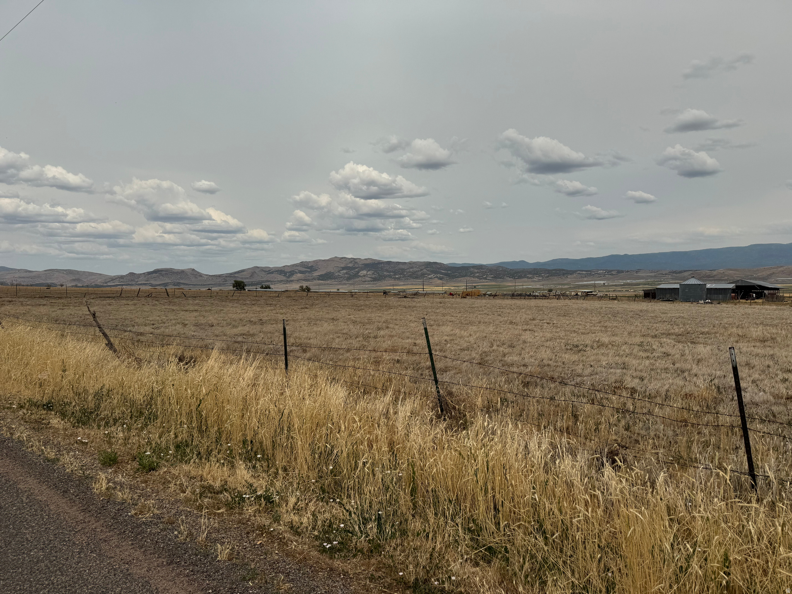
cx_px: 396
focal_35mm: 24
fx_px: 549
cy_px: 297
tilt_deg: -3.2
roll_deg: +1.4
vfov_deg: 56.8
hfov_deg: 71.6
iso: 80
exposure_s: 1/10417
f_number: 1.78
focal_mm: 6.76
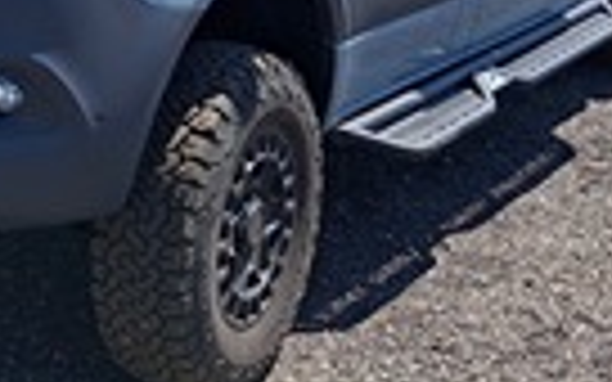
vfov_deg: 14.8
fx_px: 1301
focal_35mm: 78
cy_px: -279
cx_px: 14
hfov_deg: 25.3
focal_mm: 4.69
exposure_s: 1/1637
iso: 25
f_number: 1.8
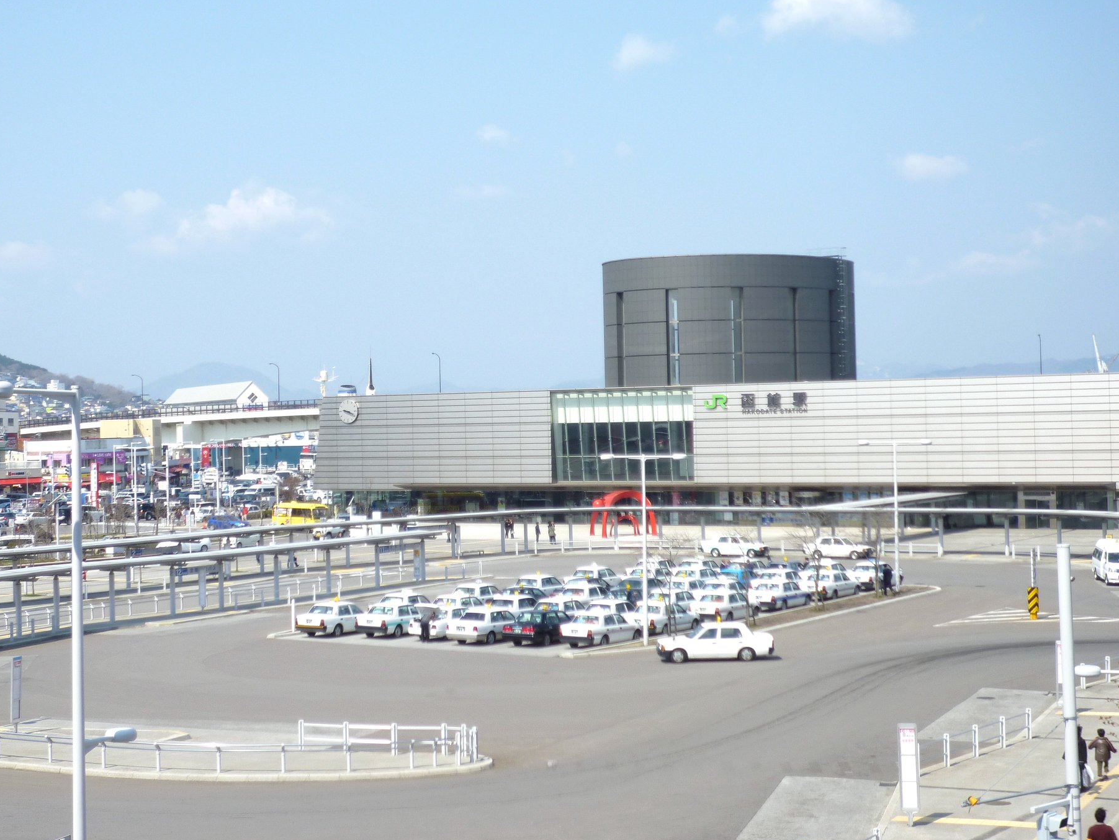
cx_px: 519
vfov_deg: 21.9
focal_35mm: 67
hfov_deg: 29.0
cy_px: 376
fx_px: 2166
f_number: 4.7
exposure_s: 1/400
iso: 80
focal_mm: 10.4
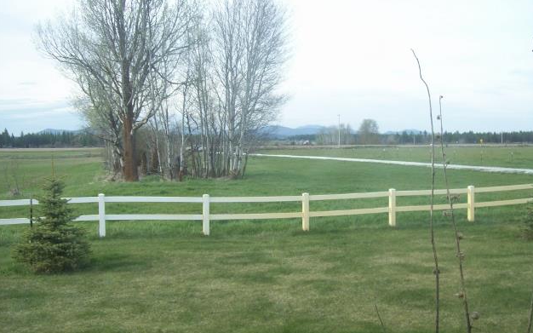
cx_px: 269
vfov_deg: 32.7
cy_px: 175
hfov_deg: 50.4
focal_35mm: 39
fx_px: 566
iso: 80
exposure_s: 1/177
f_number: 2.7
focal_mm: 6
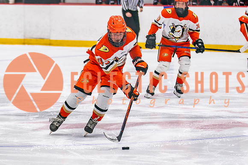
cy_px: 79
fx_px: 1552
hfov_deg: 9.1
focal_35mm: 225
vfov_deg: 6.1
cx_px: 77
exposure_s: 1/640
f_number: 2.8
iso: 800
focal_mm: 105
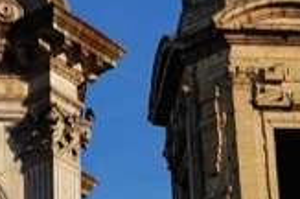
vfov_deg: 7.6
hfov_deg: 11.5
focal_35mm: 177
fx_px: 1472
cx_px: -24
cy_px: 275
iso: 100
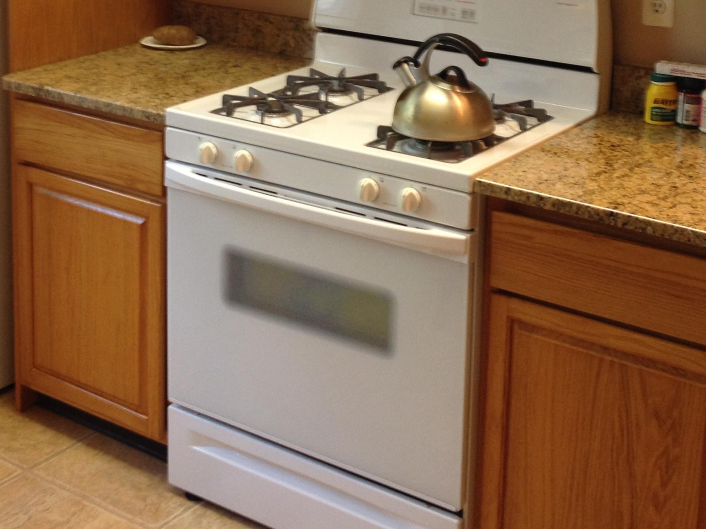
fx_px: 1407
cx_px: 304
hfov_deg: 28.1
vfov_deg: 20.8
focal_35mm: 69
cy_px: 37
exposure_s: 1/20
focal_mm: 4.28
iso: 80
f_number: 2.4
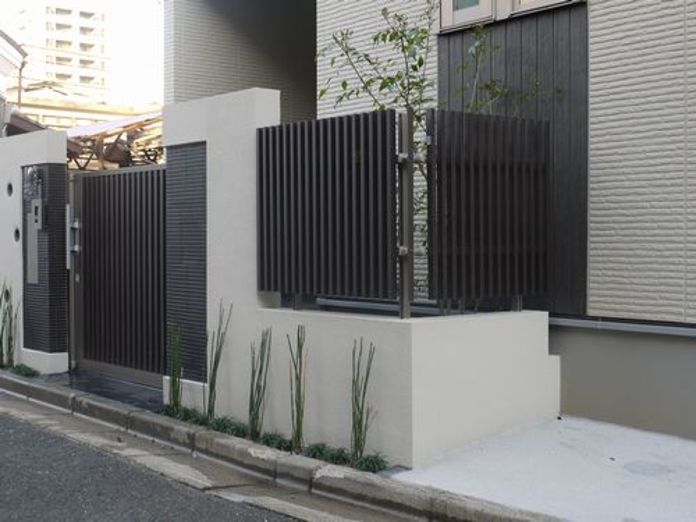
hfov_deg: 38.2
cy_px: 261
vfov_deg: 29.1
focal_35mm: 50
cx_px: 348
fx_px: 1005
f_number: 4.9
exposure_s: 1/40
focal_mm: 25
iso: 100
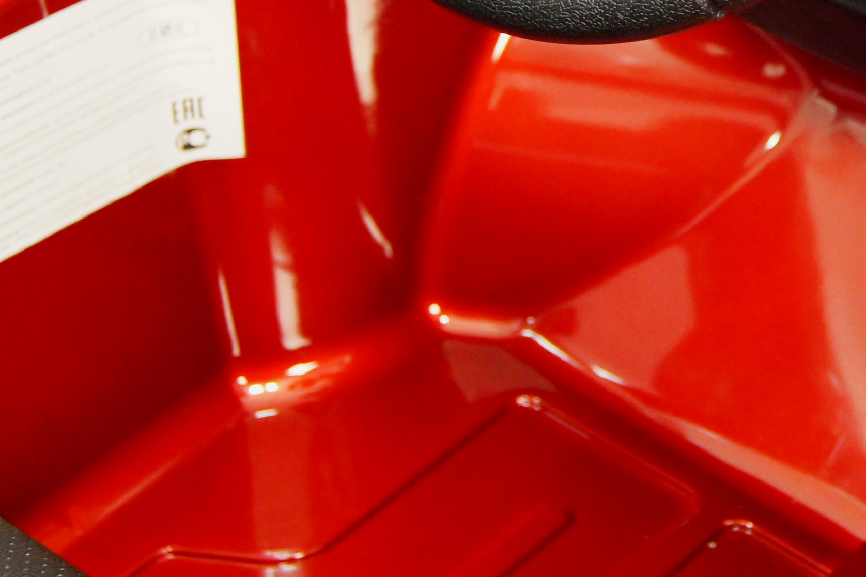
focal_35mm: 123
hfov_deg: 16.5
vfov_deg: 11.0
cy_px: -79
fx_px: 2958
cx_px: 738
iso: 1600
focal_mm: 28
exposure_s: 1/15
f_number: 4.5
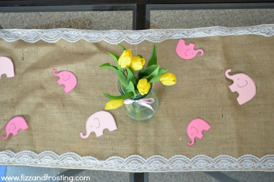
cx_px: 137
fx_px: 433
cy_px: 91
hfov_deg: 35.1
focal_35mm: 57
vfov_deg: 23.7
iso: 800
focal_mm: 38
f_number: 5
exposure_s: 1/50
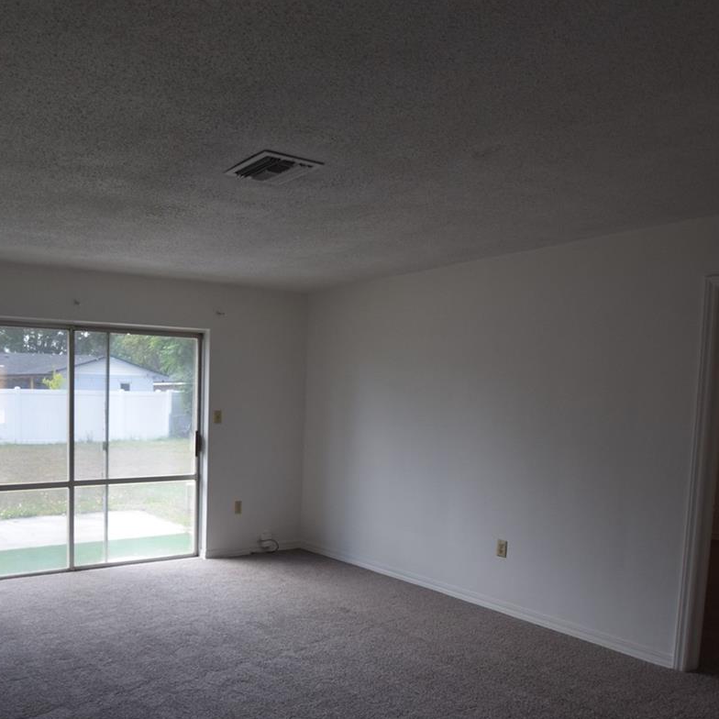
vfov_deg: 60.0
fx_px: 611
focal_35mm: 26
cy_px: 457
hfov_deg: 57.4
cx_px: 169
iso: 400
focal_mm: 10
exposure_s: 1/100
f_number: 5
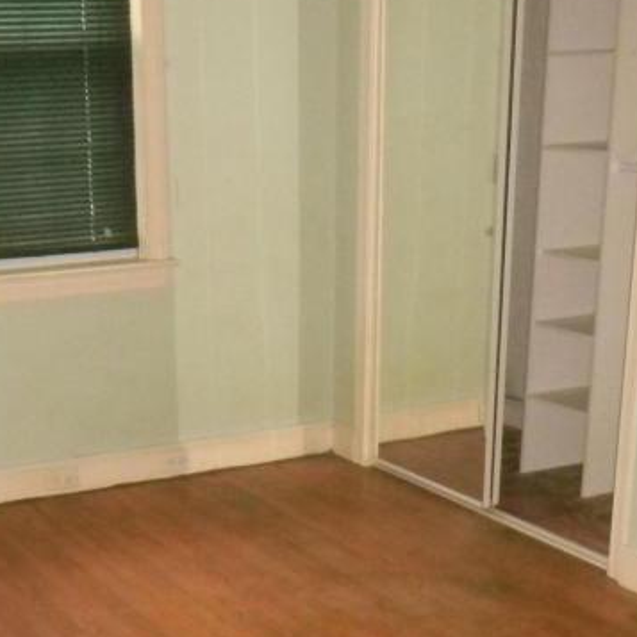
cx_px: 207
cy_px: 601
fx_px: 1478
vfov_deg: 23.5
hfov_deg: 24.2
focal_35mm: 71
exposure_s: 1/30
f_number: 3.9
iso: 601
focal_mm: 5
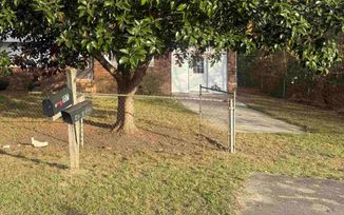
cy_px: 46
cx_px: 95
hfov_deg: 48.8
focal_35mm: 39
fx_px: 366
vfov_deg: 32.0
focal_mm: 6.76
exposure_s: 1/1250
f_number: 1.78
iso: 80
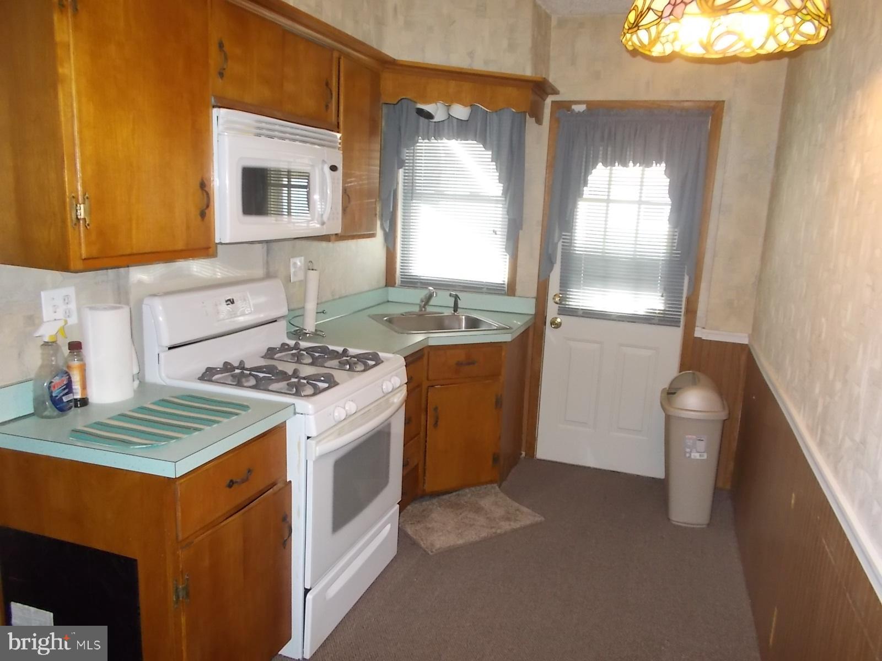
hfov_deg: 67.3
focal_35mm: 26
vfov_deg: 53.1
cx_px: 441
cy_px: 330
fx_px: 662
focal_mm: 4.6
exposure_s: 1/25
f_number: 3.2
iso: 250
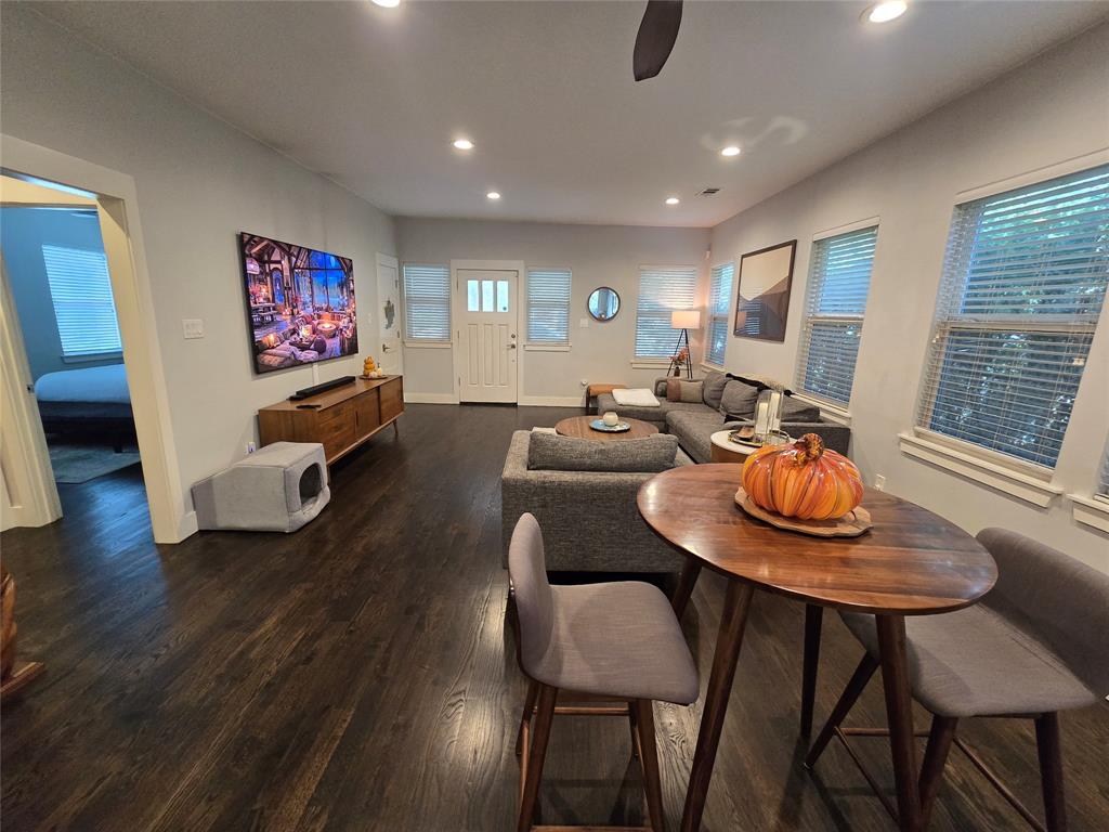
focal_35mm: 13
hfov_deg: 106.2
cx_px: 554
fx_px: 416
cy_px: 416
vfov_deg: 89.9
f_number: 2.2
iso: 500
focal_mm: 2.2
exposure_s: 1/60
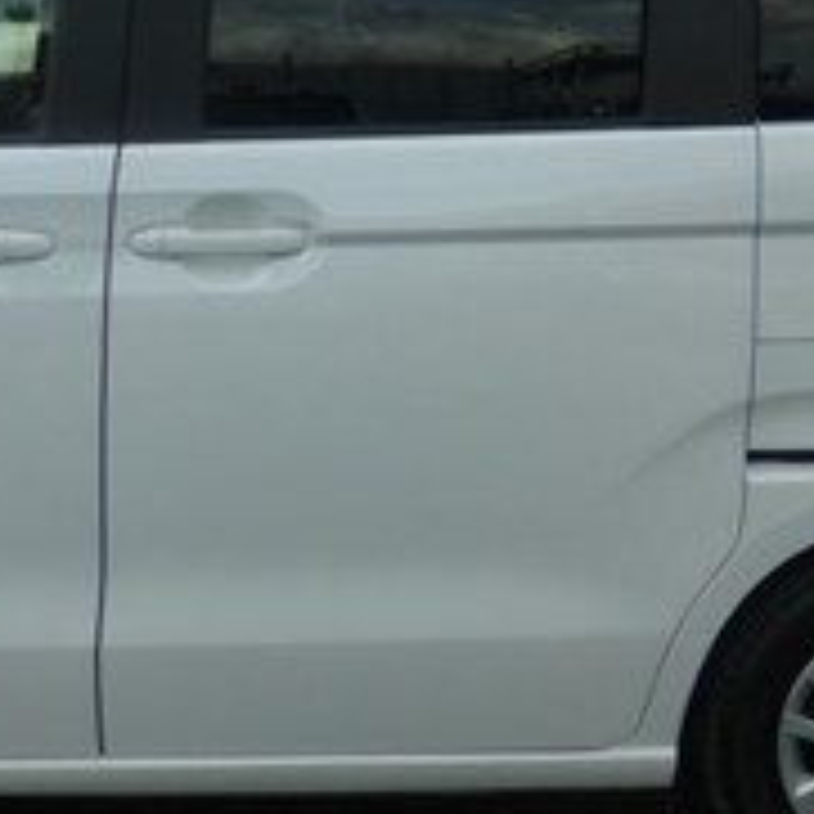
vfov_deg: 22.7
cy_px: 166
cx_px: 45
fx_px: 1995
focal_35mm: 75
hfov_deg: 22.4
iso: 100
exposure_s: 1/1300
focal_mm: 4.3
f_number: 2.8
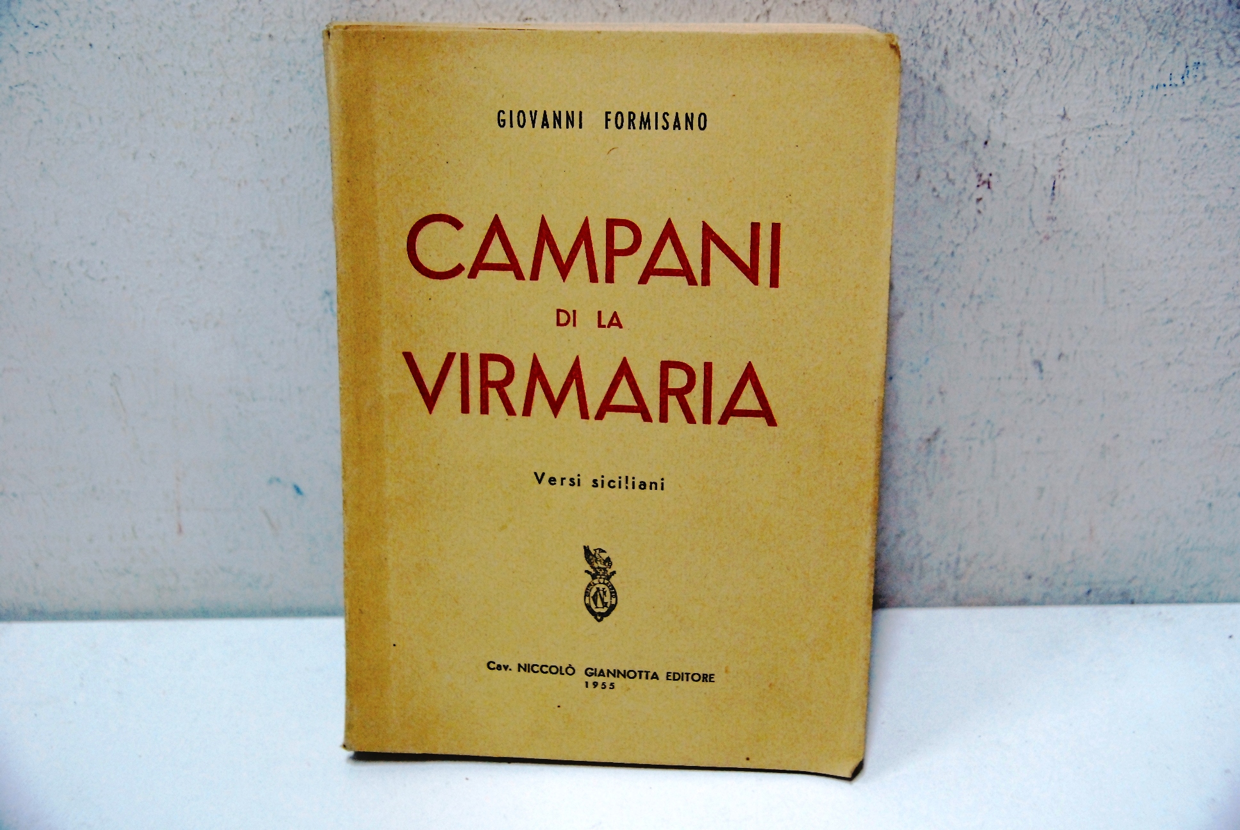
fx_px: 1552
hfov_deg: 43.6
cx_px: 620
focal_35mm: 45
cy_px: 415
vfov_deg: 29.9
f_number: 5.6
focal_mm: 30
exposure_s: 1/60
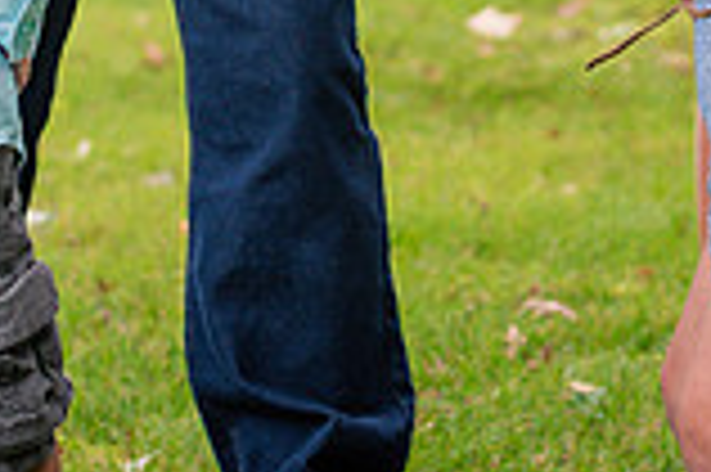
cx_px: 567
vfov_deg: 5.3
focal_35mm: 257
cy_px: -366
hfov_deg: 8.0
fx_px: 5070
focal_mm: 70
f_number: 4.5
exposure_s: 1/250
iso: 1000
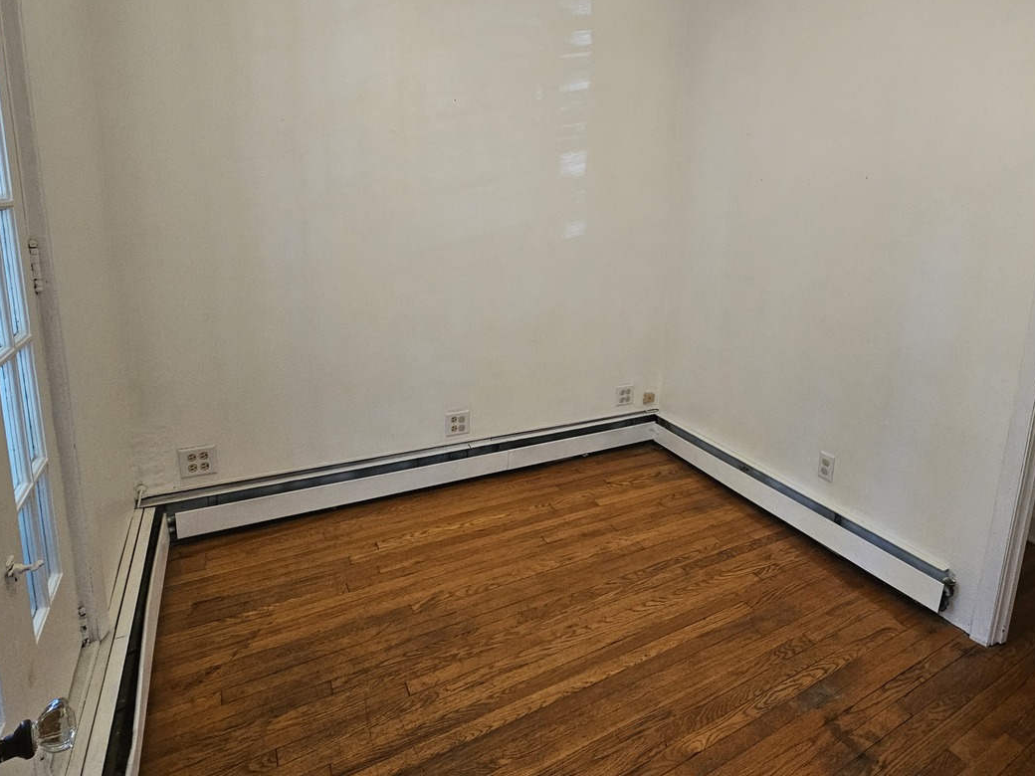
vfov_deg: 71.0
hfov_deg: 86.9
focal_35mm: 18
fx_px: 538
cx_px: 611
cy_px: 318
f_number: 2.2
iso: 250
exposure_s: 1/60
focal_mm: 2.2
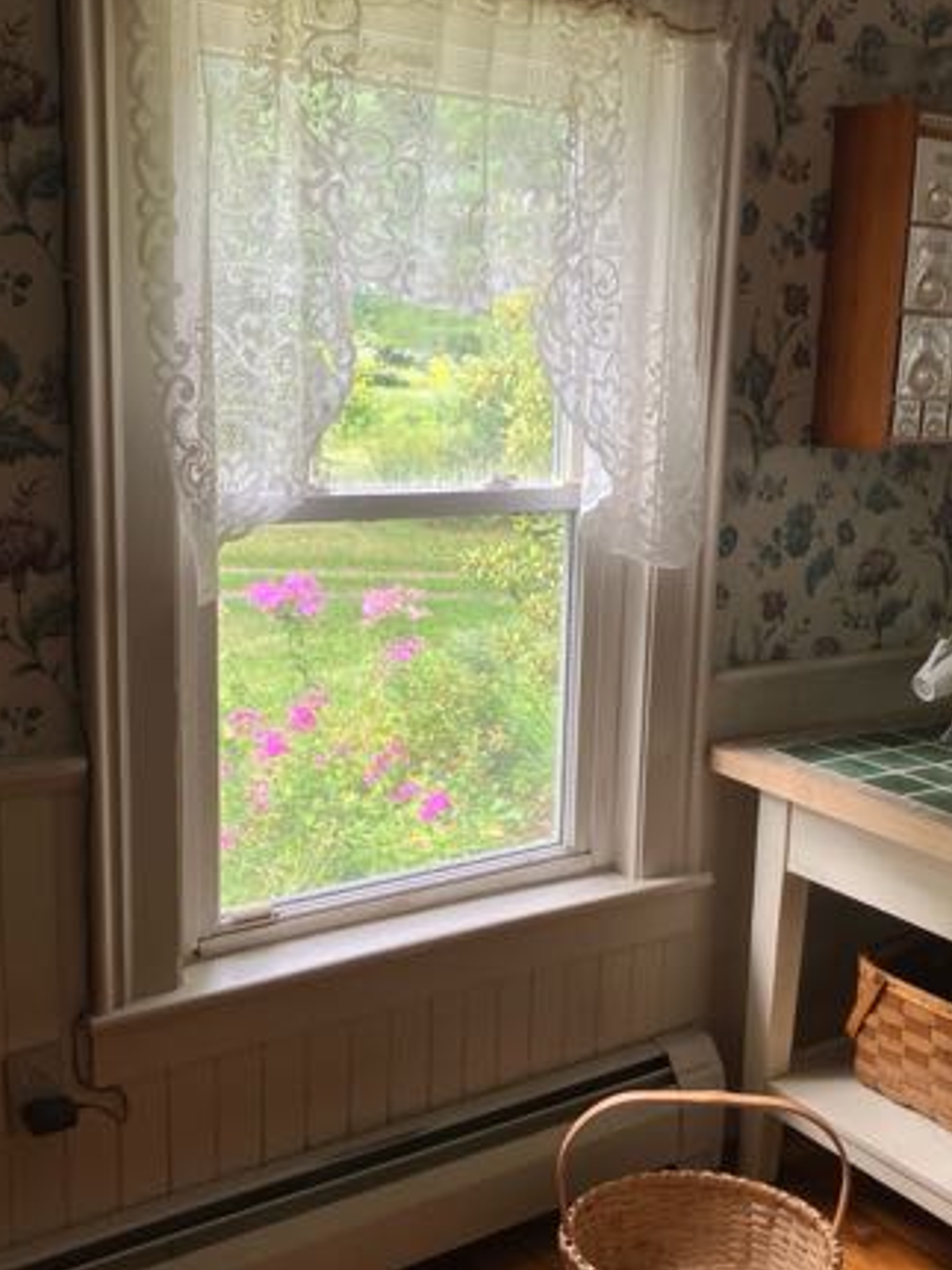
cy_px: 648
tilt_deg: -11.8
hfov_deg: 36.6
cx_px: 601
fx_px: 1431
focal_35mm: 39
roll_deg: -2.8
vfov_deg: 47.9
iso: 50
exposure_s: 1/121
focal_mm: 3.99
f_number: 1.8
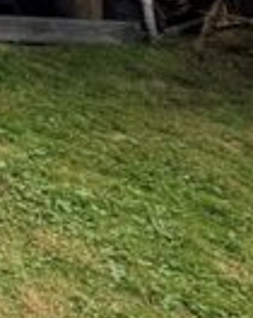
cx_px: -569
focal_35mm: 83
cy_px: -169
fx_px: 780
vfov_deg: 19.8
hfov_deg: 10.4
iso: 40
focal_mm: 2.22
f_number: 2.2
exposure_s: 1/502
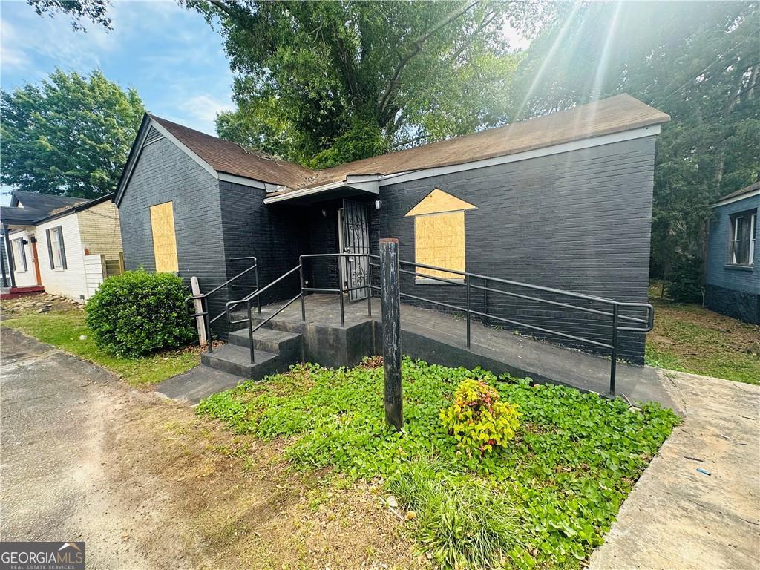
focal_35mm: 14
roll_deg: +1.7
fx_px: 307
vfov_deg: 85.7
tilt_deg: -4.9
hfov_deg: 102.1
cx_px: 380
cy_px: 285
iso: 40
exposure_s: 1/264
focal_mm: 2.22
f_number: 2.2
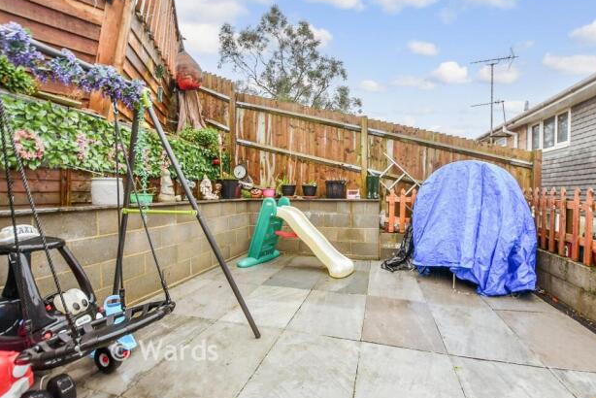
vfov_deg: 73.8
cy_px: 205
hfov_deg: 96.6
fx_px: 265
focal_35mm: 16
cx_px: 317
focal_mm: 10
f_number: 6.3
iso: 160
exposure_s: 1/8
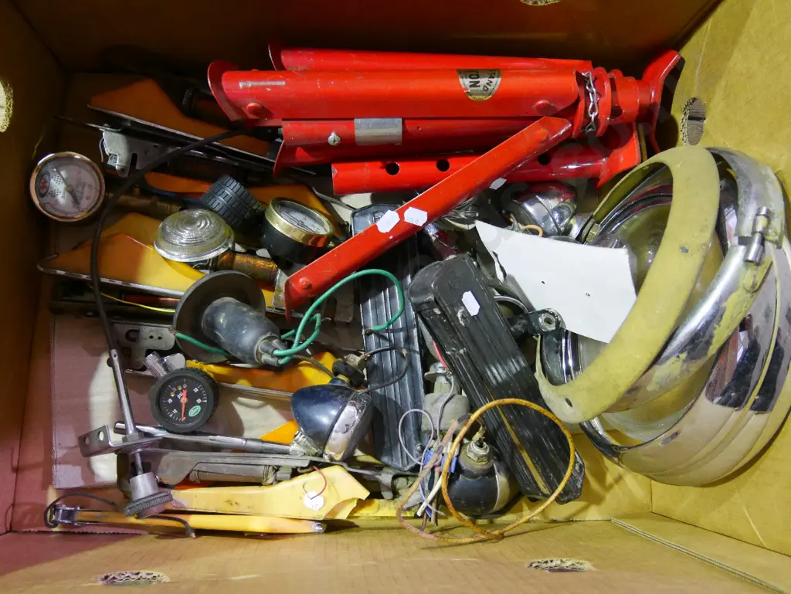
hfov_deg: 59.9
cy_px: 297
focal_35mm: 30
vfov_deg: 46.8
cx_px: 396
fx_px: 686
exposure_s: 1/30
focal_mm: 15
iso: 3200
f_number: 4
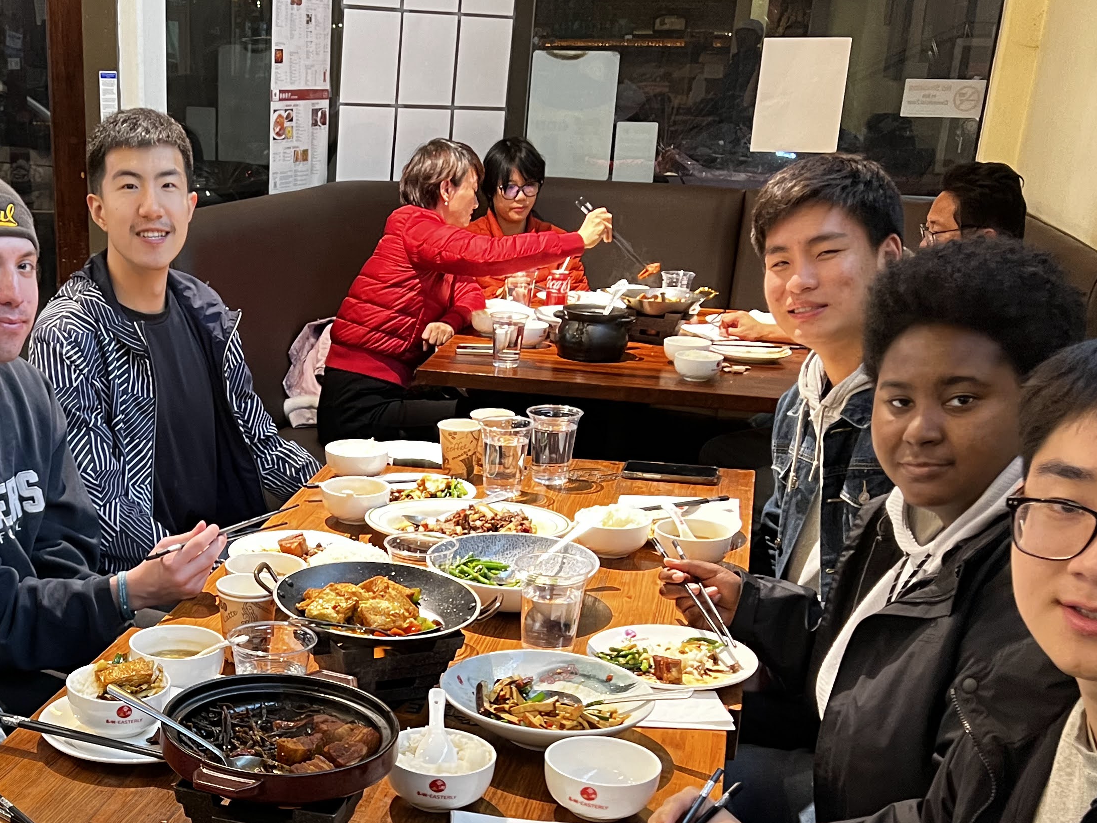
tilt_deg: -22.3
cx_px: 296
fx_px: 1521
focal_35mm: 48
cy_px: 693
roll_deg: -1.4
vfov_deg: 29.4
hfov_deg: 38.8
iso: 320
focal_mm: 5.7
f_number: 1.5
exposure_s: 1/60
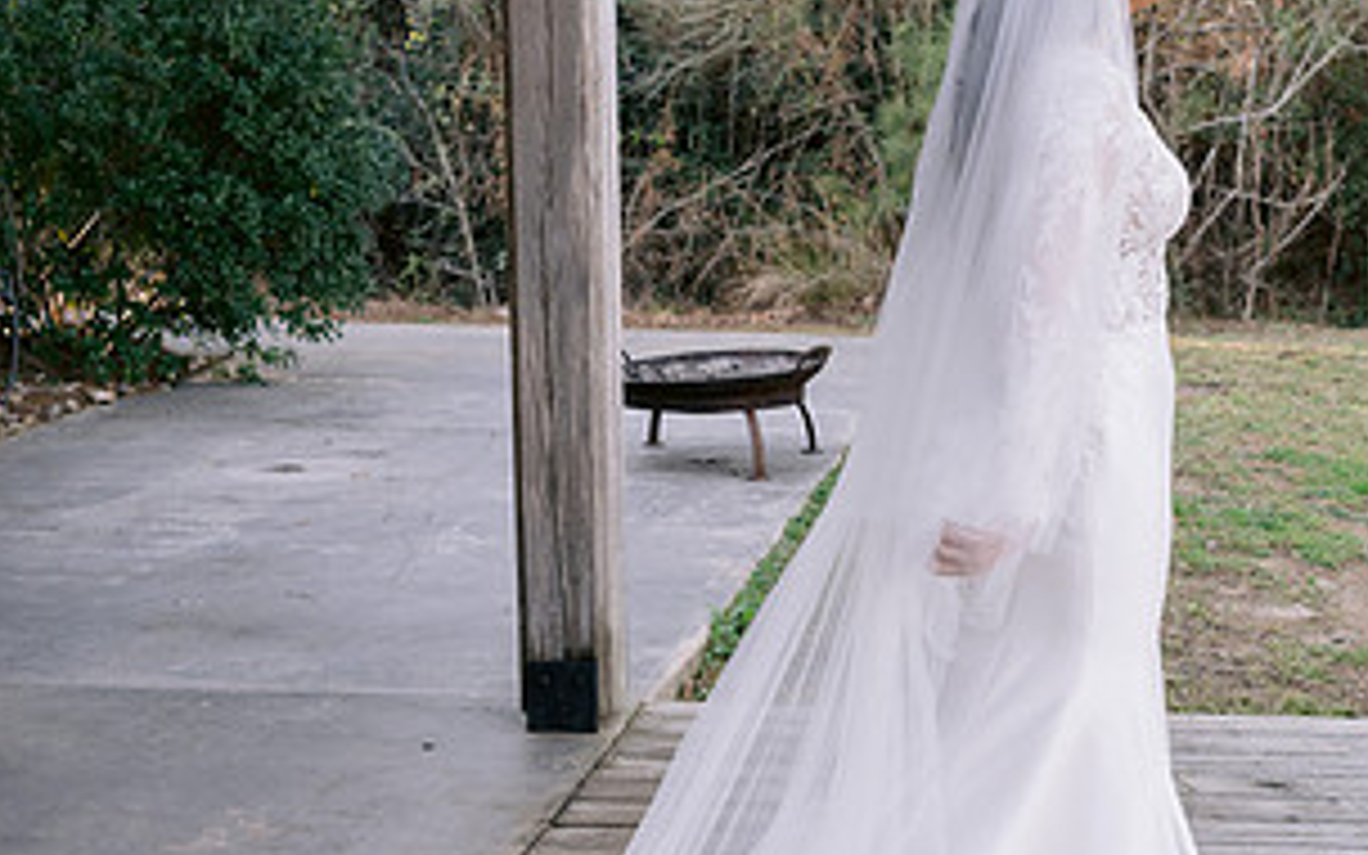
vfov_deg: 19.1
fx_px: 2535
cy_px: 380
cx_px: 968
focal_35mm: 68
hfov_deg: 29.9
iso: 400
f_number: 4
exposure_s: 1/200
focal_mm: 35
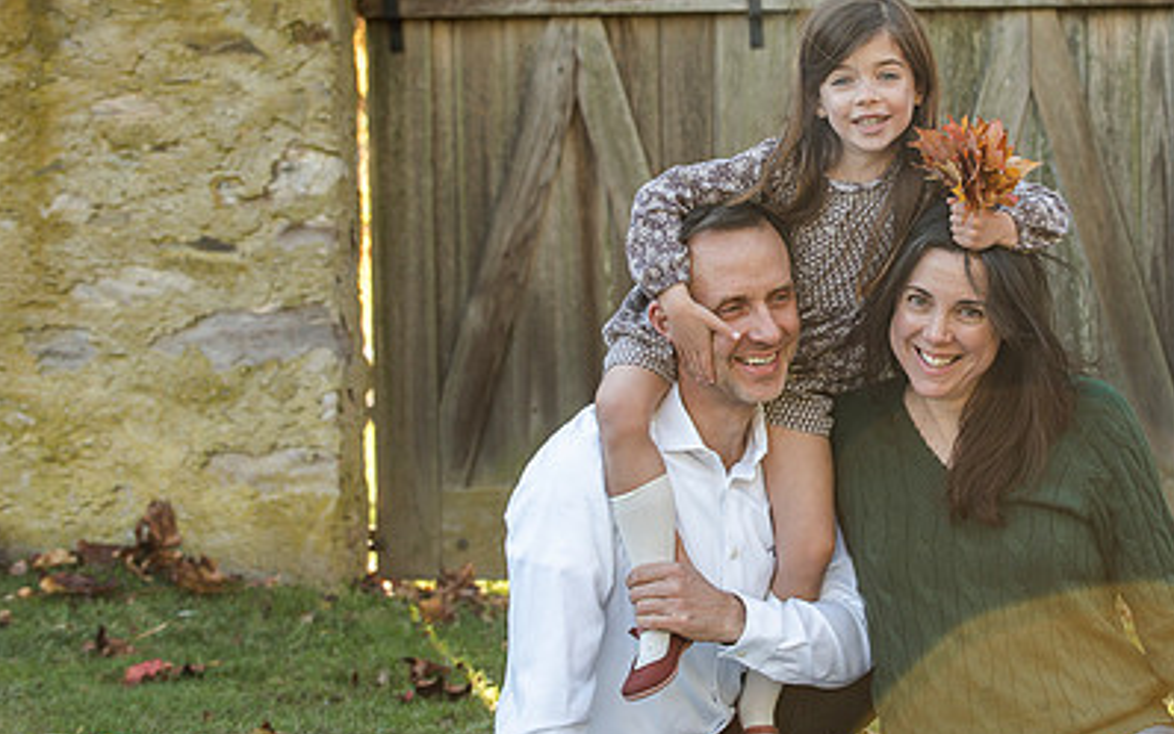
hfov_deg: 17.6
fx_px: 3777
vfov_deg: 11.1
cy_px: 214
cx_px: 811
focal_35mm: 118
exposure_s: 1/320
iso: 500
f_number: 5.6
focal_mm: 78
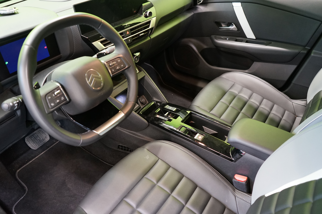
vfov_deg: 45.0
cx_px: 161
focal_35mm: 29
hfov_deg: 63.7
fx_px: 259
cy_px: 107
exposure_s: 1/20
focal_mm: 29
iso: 2500
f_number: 4
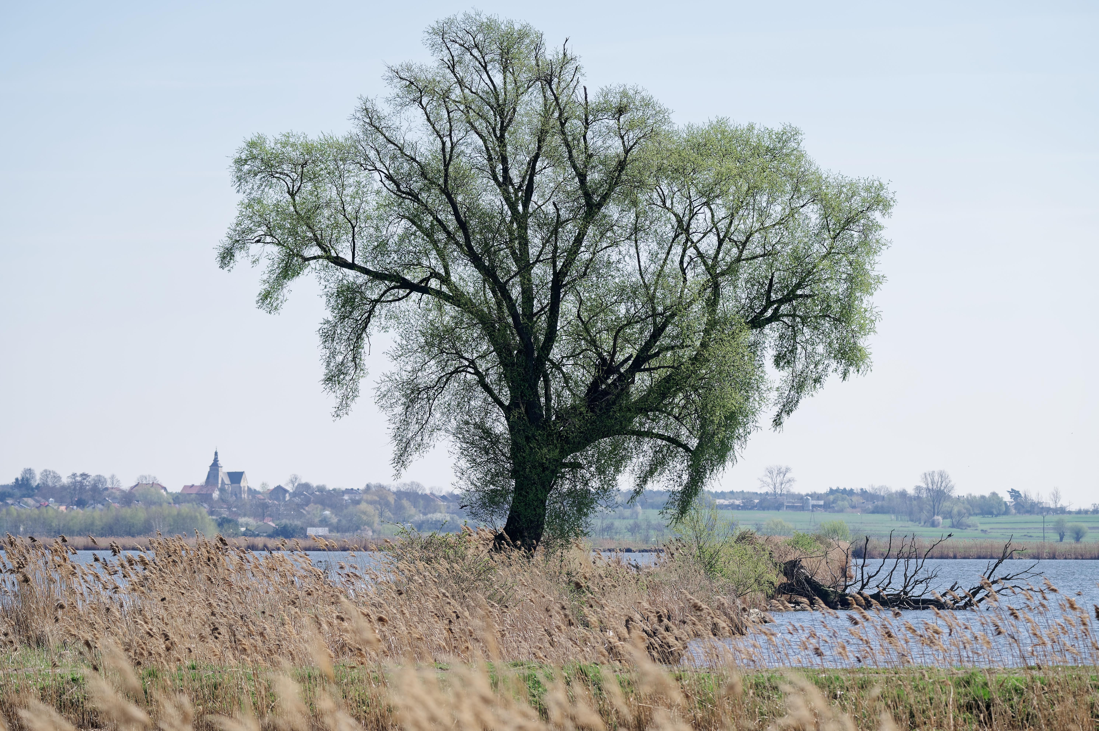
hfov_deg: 11.4
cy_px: 366
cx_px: 550
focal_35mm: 180
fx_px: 5491
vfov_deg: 7.6
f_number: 5.6
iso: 100
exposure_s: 1/800
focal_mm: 180
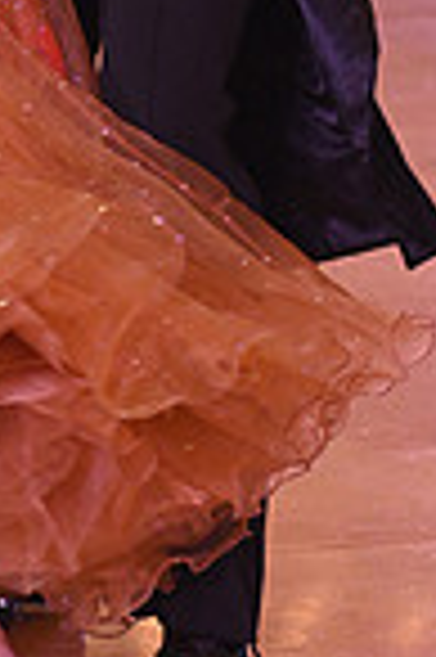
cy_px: -189
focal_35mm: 405
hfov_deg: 3.4
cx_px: 56
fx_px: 7374
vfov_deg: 5.1
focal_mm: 102
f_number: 6.3
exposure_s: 1/200
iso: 2500
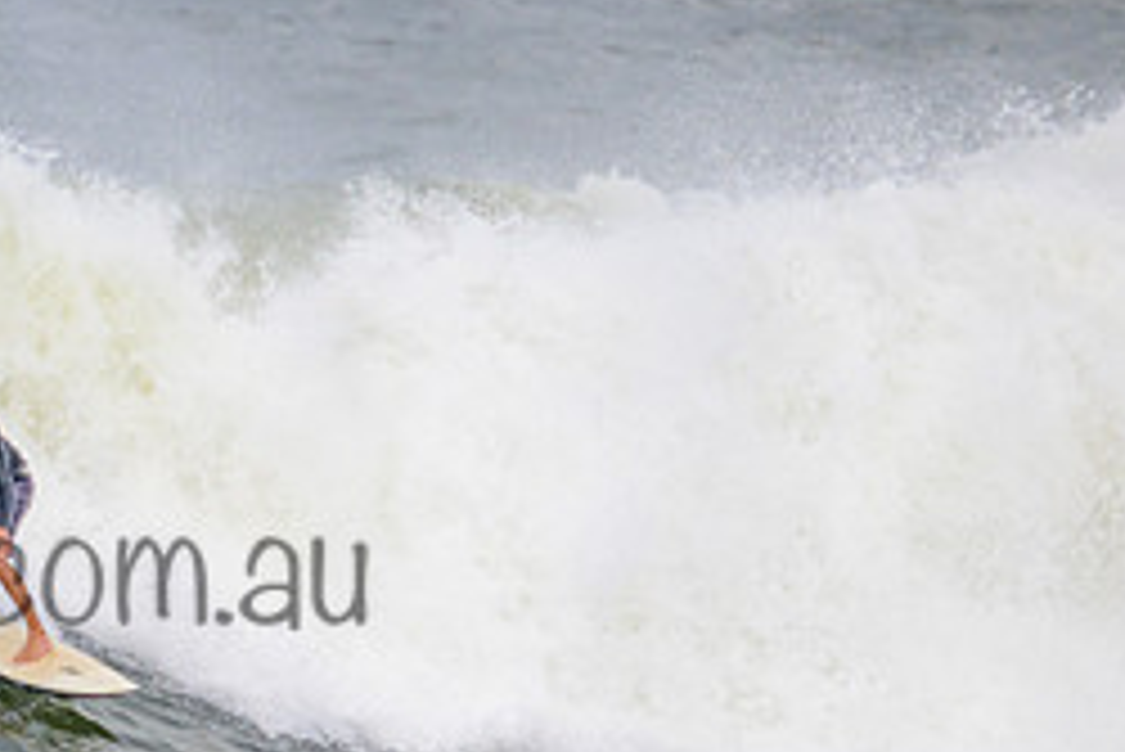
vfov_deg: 0.7
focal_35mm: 1855
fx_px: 58000
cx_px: -108
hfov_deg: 1.1
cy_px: 520
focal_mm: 800
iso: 720
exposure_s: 1/2000
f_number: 11
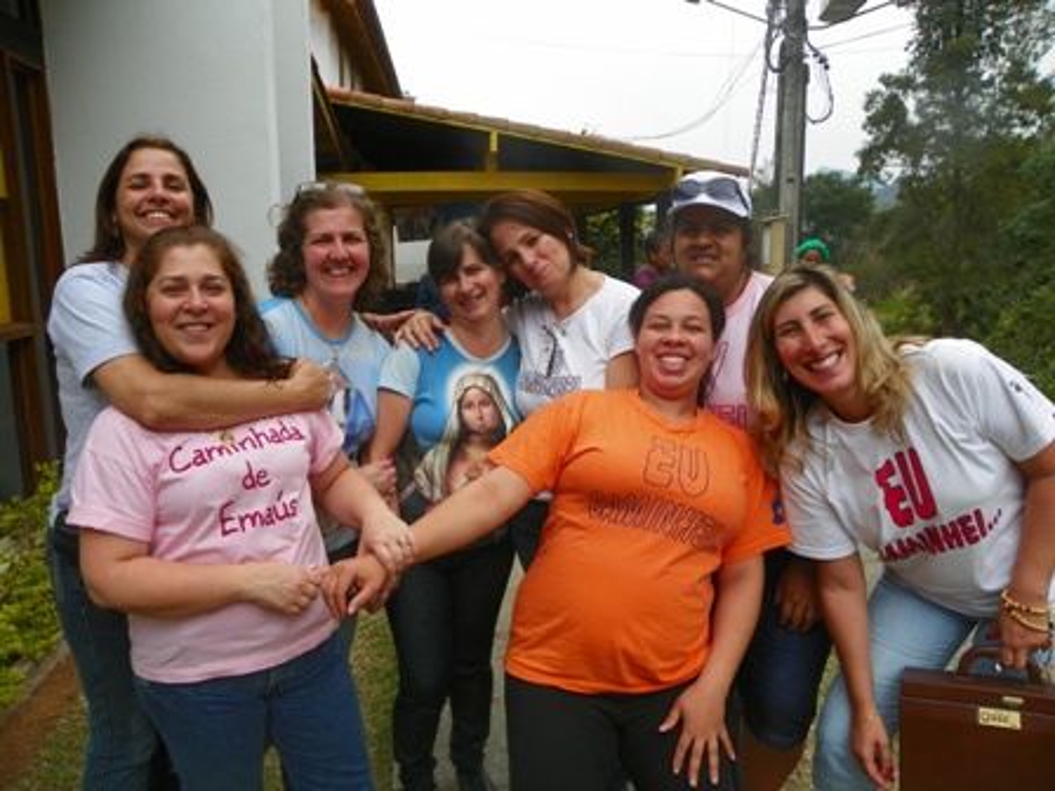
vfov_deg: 53.1
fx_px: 792
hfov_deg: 67.3
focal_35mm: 26
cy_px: 396
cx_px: 528
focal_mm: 4.6
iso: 64
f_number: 4
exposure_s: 1/250
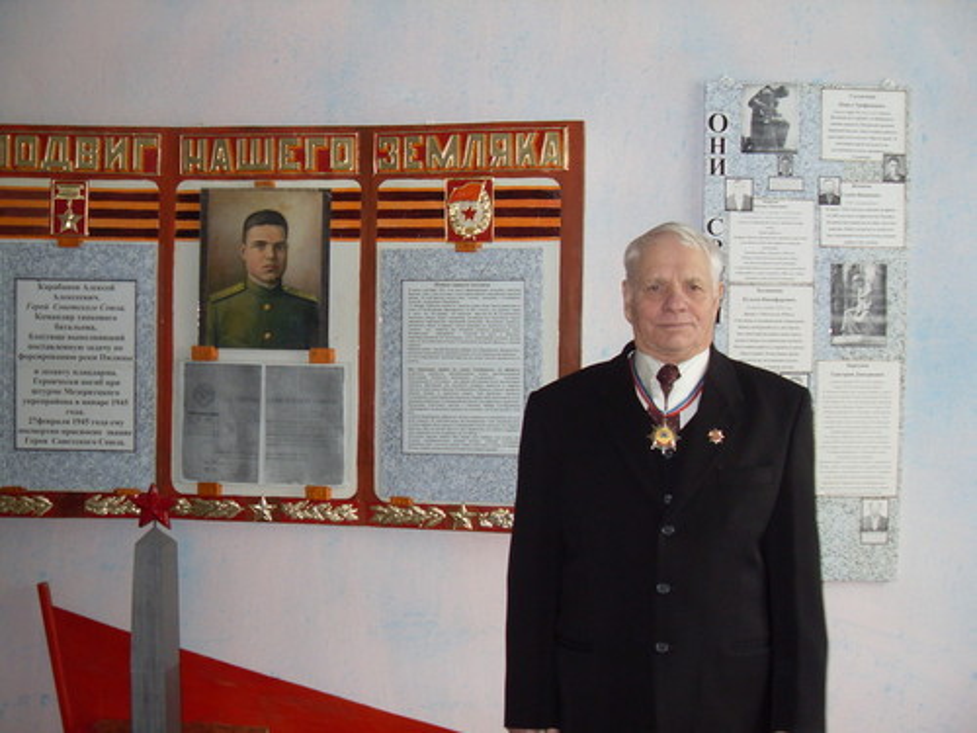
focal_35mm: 37
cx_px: 488
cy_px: 366
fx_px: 1044
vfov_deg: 38.7
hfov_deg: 50.1
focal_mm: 6.3
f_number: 2.8
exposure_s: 1/45
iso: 100
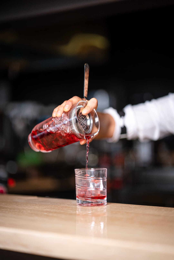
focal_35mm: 85
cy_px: 130
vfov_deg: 23.9
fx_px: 615
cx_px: 87
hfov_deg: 16.1
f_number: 1.4
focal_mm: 85
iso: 500
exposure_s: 1/320
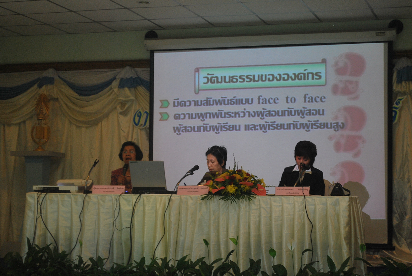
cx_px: 206
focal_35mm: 82
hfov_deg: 24.6
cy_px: 138
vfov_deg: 16.6
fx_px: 945
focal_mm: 55
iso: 400
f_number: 5.6
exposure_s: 1/15
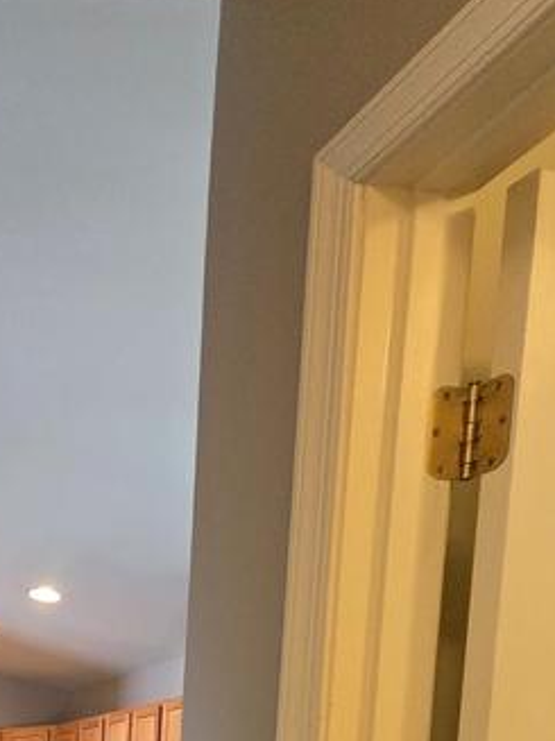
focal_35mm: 43
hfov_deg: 25.4
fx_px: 920
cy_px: 954
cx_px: -276
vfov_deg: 33.0
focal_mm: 2.2
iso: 400
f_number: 2.2
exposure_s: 1/60
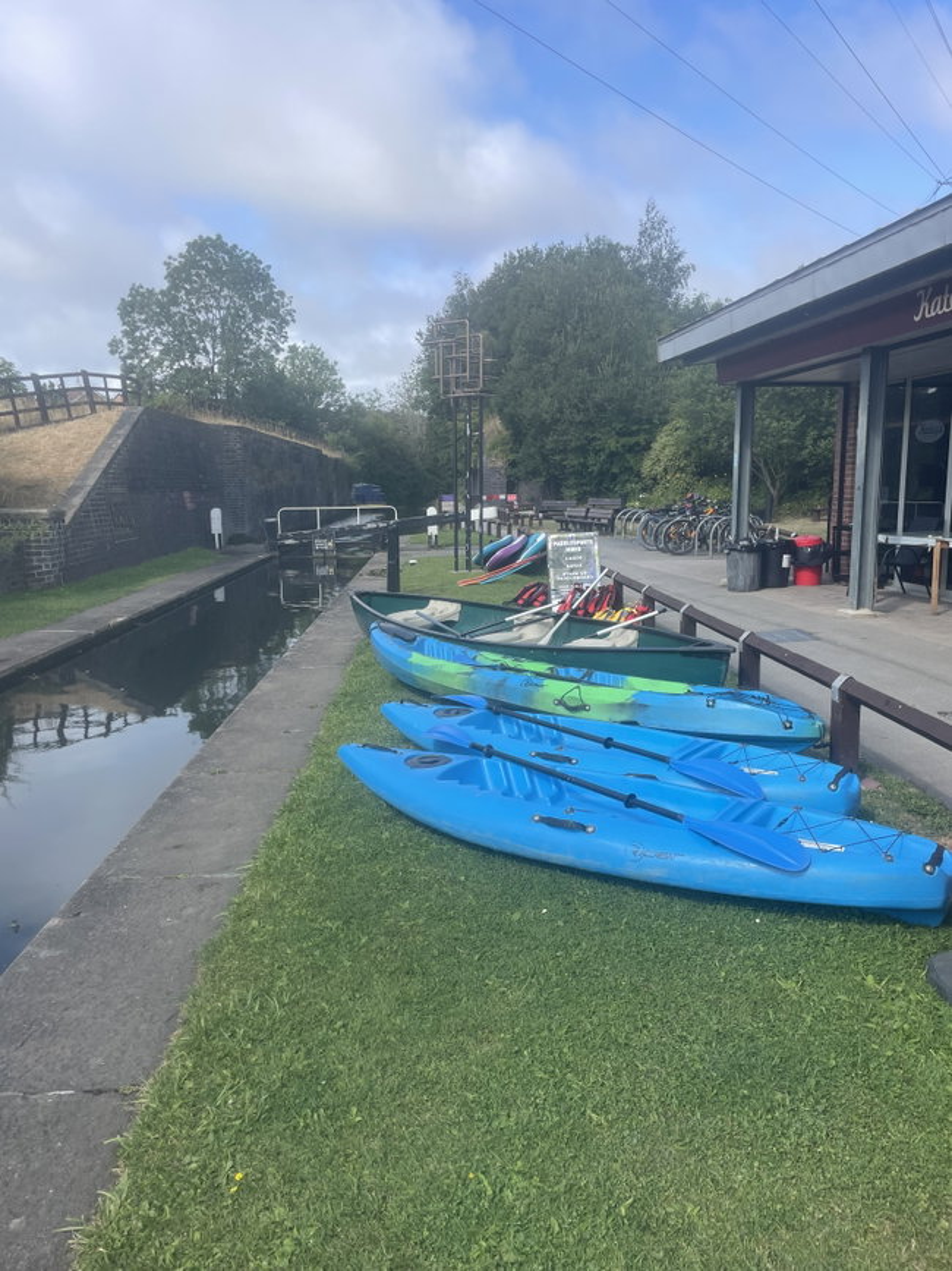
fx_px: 954
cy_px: 636
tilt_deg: -6.7
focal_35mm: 26
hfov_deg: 53.1
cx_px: 476
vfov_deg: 67.3
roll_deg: +0.9
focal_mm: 4.2
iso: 32
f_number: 1.6
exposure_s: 1/1887
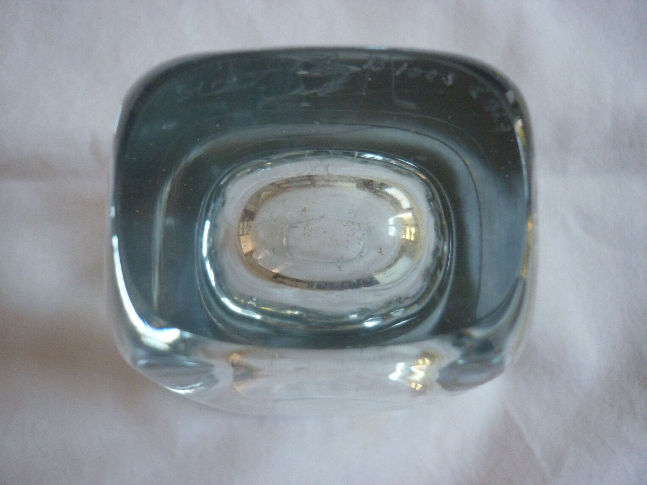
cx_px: 324
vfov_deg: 42.9
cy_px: 242
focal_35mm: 33
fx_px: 617
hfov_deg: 55.4
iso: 400
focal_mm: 5.5
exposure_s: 1/30
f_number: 2.8
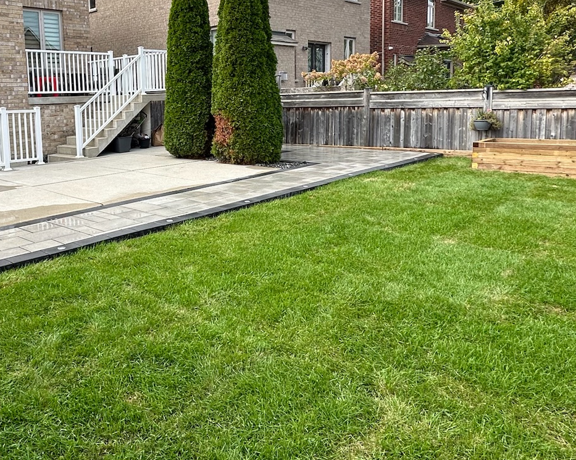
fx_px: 511
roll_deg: +1.7
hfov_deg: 56.2
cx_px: 151
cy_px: 154
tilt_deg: -5.5
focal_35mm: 30
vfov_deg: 47.7
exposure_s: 1/734
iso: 40
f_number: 2.2
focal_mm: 2.22
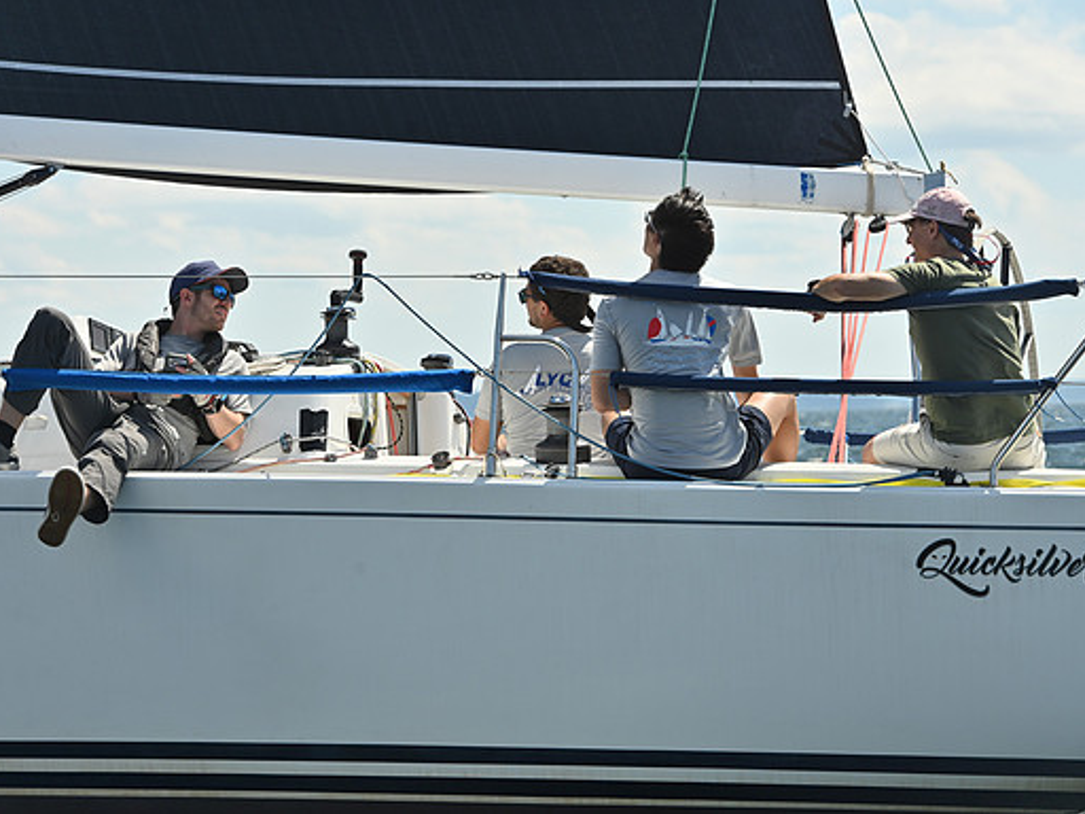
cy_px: 406
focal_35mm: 147
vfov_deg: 10.1
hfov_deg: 13.4
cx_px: 519
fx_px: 4608
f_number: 8
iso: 250
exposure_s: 1/1250
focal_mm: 135
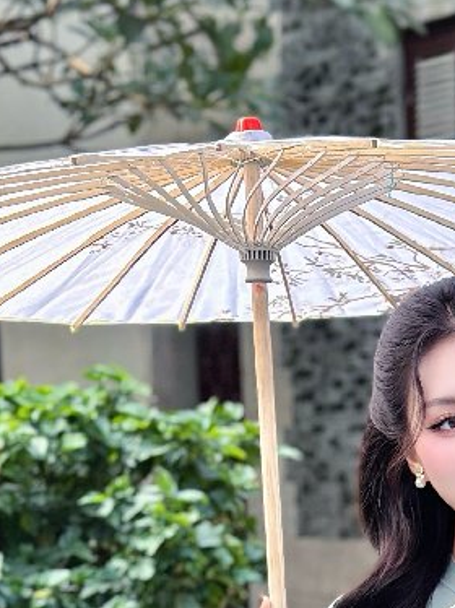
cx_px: 504
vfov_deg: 13.8
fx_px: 2404
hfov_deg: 10.7
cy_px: 806
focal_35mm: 137
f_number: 1.78
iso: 80
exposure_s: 1/1272
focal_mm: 6.86
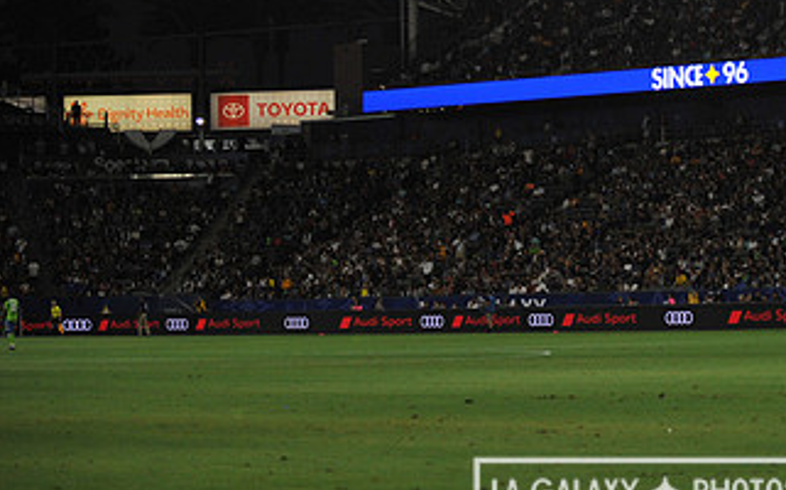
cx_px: 646
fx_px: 2761
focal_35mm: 129
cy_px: 122
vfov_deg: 10.1
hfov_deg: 16.1
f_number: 2.8
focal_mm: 70
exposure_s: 1/2000
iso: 1600
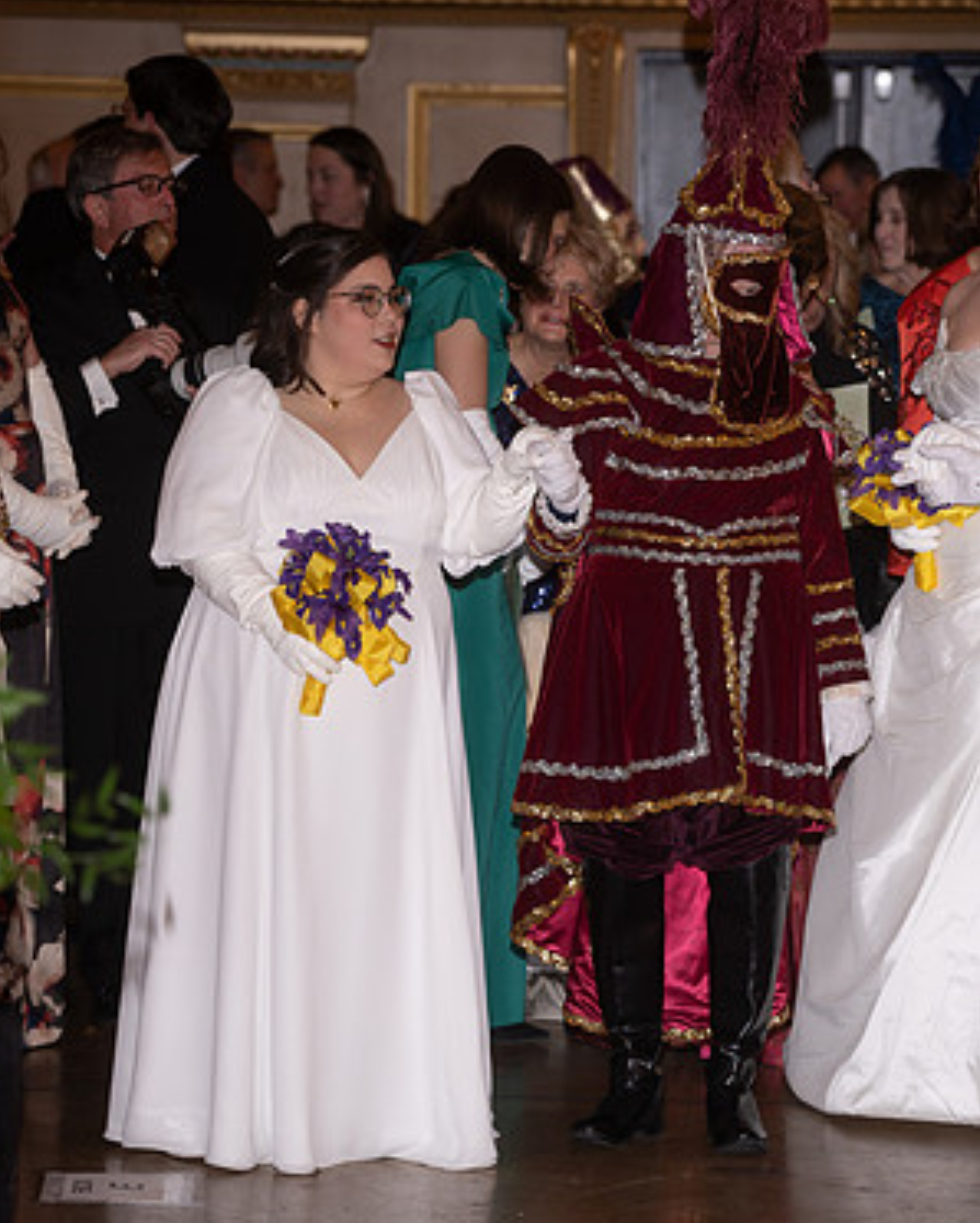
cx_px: 490
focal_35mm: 169
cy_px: 710
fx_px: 6122
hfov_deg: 9.2
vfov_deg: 11.4
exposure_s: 1/60
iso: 320
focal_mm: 149
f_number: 5
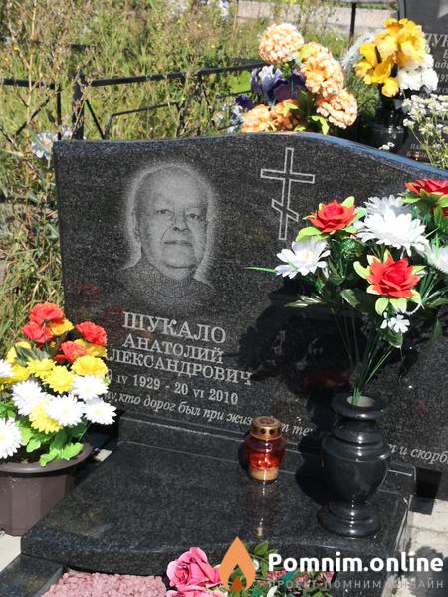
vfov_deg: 34.3
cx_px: 224
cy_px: 298
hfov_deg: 26.1
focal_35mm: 56
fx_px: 966
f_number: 1.6
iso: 50
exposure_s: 1/2237
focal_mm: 3.95
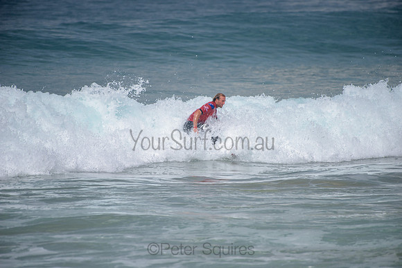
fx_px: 5584
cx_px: 201
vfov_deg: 2.8
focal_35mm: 500
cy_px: 134
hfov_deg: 4.1
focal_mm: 500
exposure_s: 1/2000
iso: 180
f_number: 5.6
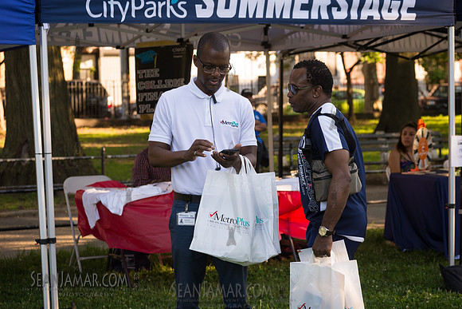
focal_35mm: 80
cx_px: 231
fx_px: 1027
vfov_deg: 17.1
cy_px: 154
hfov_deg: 25.4
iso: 250
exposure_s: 1/160
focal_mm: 80
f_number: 5.6
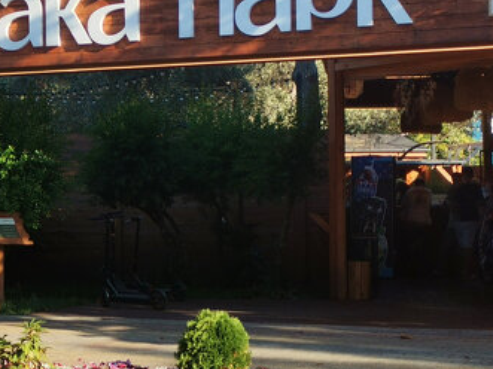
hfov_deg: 19.3
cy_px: 197
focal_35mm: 100
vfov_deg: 14.8
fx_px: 1424
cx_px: 52
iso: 50
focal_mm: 4.75
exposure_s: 1/939
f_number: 1.8
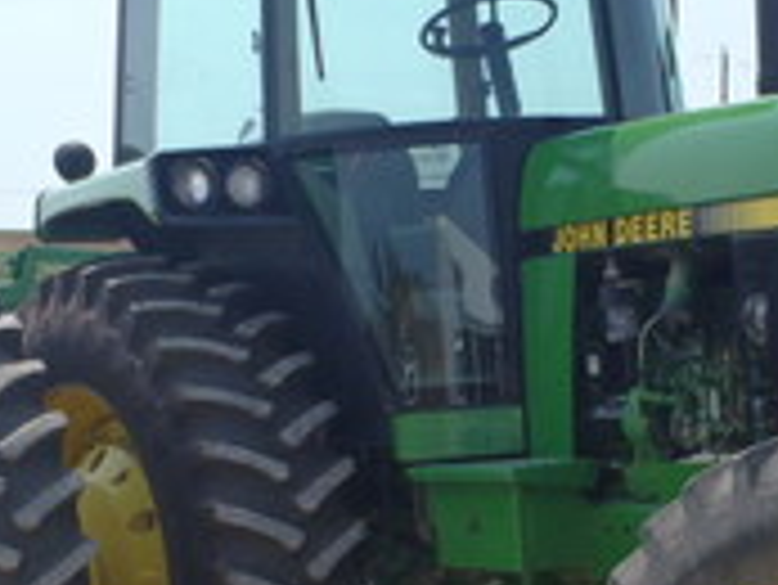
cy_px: 486
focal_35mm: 88
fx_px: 1979
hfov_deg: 21.8
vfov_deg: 16.6
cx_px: 666
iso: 80
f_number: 3.9
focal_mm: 5
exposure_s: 1/640
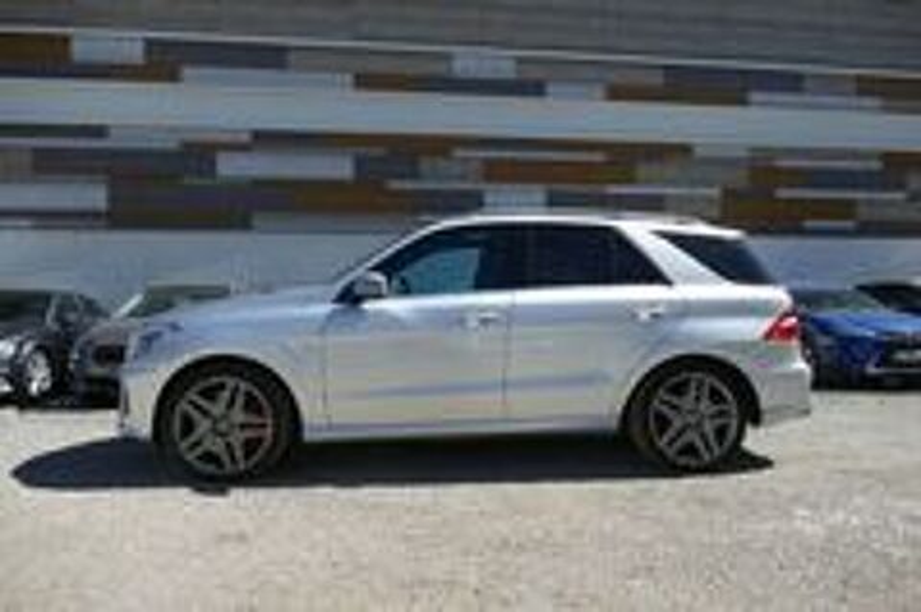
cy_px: 306
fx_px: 639
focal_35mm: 25
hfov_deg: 71.6
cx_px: 460
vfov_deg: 51.2
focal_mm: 9.12
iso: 125
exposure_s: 1/1600
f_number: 2.8
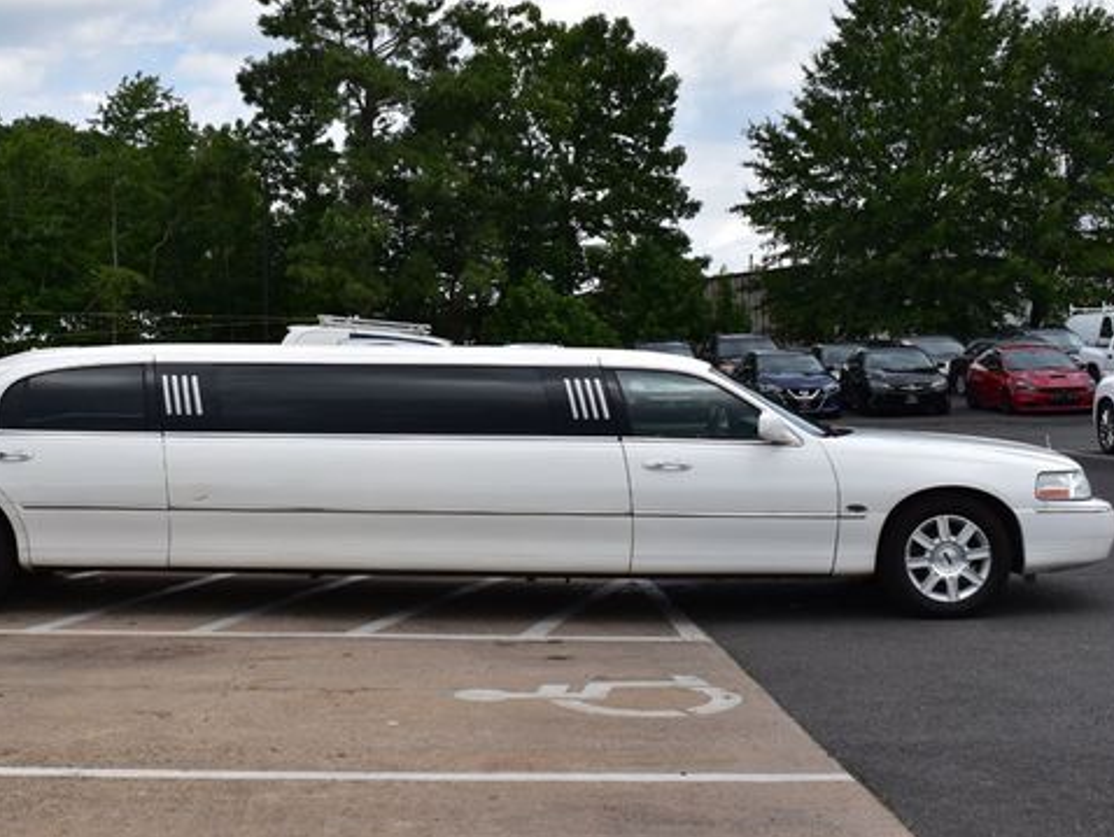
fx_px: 1739
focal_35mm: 54
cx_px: 399
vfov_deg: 27.0
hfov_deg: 35.3
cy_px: 345
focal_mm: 28
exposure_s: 1/500
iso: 280
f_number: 11
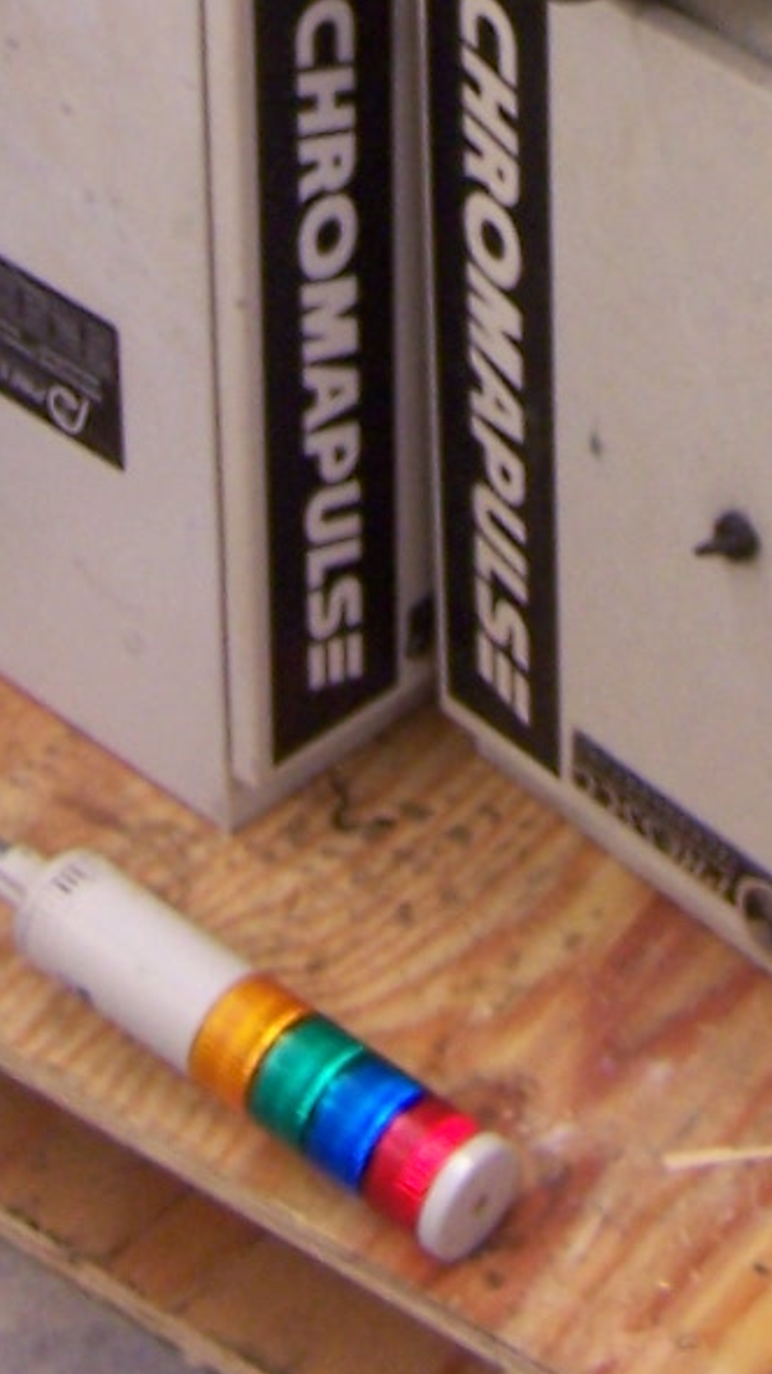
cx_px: 616
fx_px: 4226
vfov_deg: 17.1
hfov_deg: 10.4
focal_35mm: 116
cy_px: -514
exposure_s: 1/15
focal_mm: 6.3
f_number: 2.8
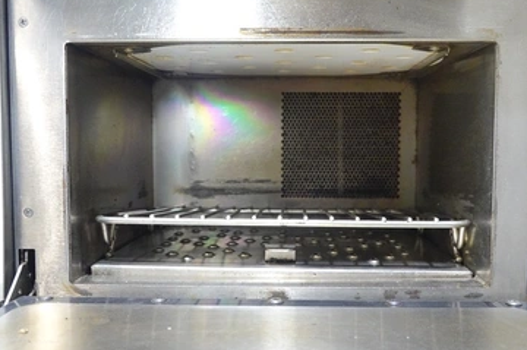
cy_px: 173
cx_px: 274
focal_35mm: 40
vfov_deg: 33.3
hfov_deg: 48.5
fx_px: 585
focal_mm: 13.29
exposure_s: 1/40
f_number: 3.5
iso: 2000
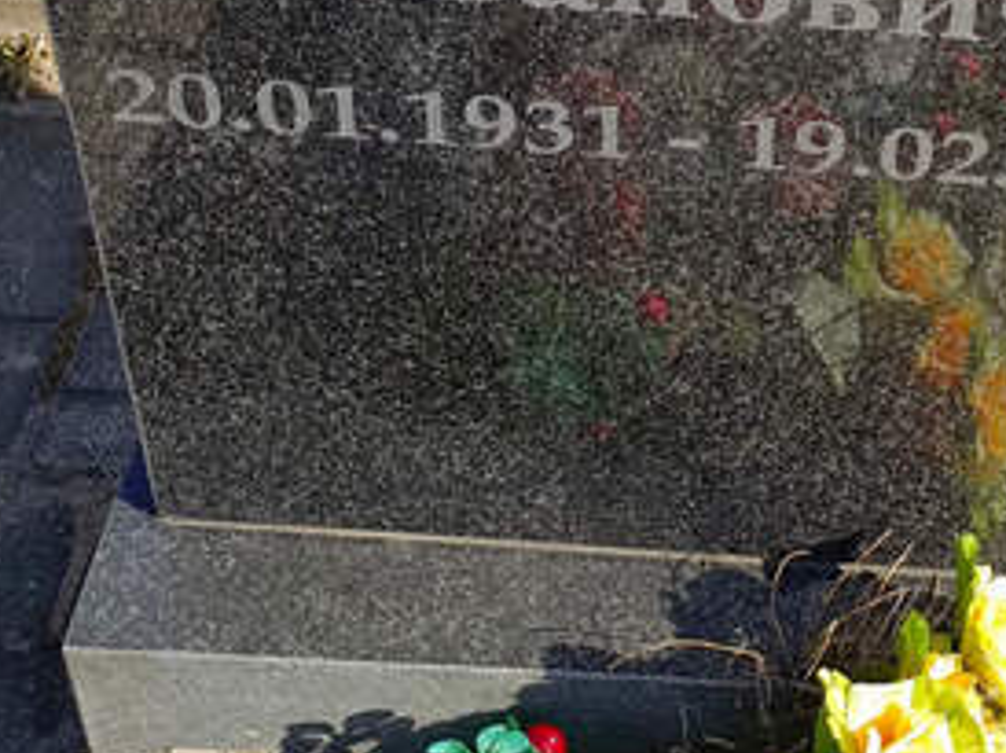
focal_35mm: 73
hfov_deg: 25.8
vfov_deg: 19.6
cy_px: 18
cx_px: 911
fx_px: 2120
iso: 107
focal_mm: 4.76
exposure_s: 1/703
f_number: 1.69
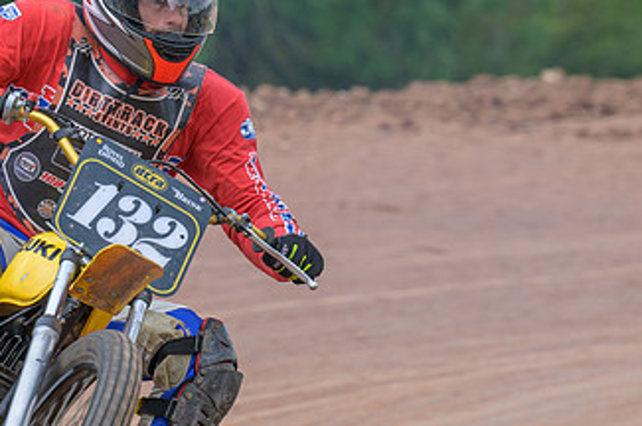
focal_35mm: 522
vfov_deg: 2.6
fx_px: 9299
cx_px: 205
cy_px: 277
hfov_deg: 4.0
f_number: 4
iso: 180
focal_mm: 165
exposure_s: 1/400
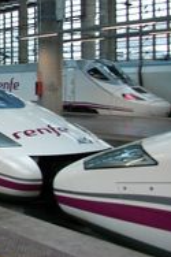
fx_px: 471
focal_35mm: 66
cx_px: -52
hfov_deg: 19.0
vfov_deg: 30.4
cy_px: 91
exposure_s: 1/25
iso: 160
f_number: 2.8
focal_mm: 5.7
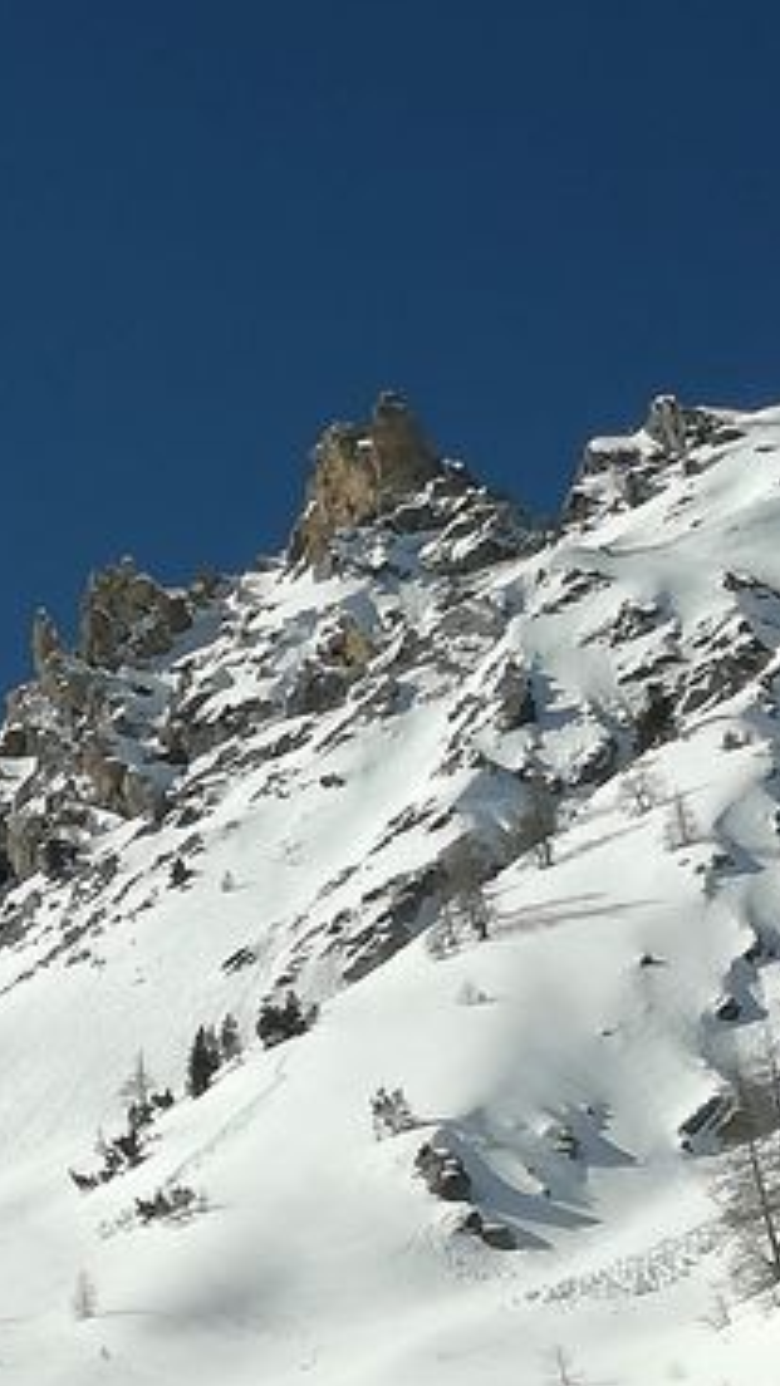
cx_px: -128
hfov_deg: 26.7
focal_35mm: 40
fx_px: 1471
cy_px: 695
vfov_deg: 50.5
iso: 50
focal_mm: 3.79
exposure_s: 1/2667
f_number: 2
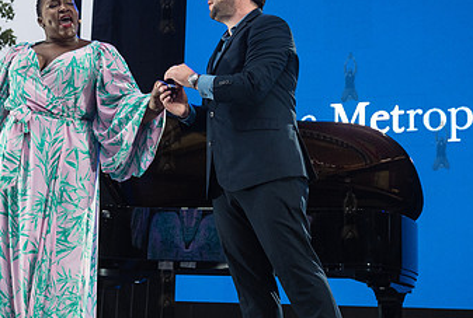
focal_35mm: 74
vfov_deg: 18.5
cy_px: 126
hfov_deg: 27.0
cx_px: 135
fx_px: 975
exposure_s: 1/160
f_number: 4.5
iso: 1600
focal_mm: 40
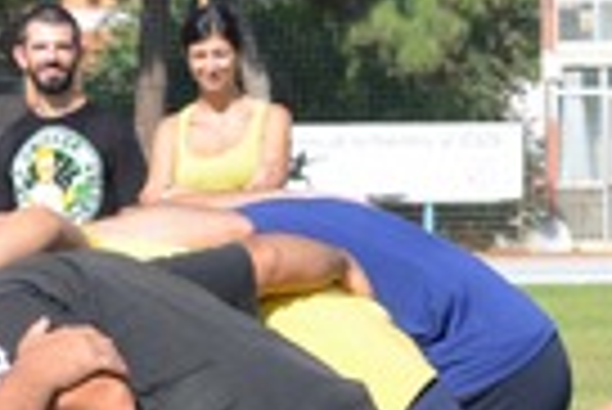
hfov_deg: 7.0
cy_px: 410
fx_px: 5020
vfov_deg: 4.7
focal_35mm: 295
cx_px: 387
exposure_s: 1/160
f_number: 8
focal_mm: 42
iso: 100
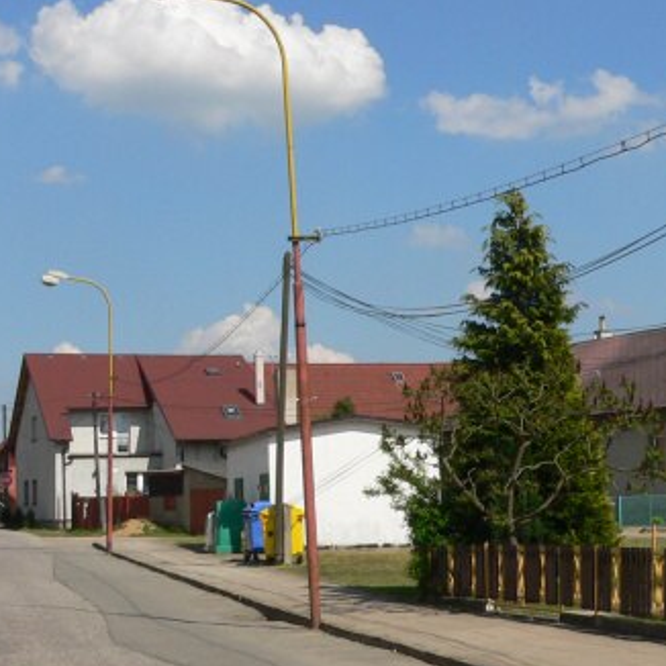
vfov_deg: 22.2
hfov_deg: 22.1
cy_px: 315
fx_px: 1698
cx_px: 435
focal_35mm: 78
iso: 80
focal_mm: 6
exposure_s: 1/500
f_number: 5.6
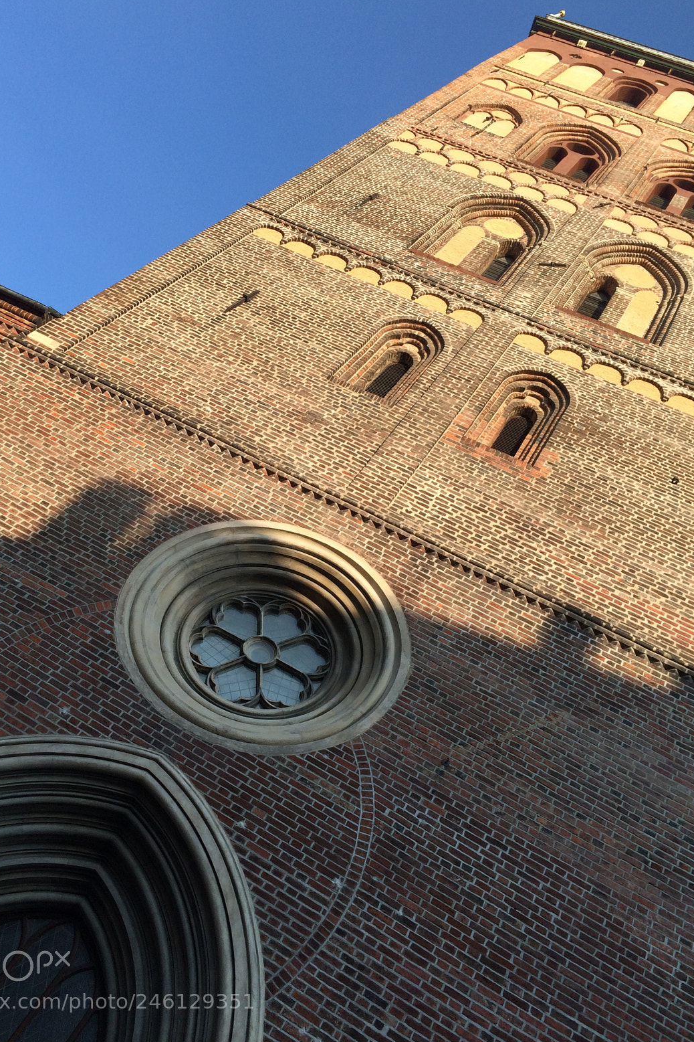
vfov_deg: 60.3
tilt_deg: +44.9
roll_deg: -39.7
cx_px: 306
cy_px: 519
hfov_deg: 42.3
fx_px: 896
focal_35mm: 31
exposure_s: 1/912
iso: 32
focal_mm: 4.15
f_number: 2.2
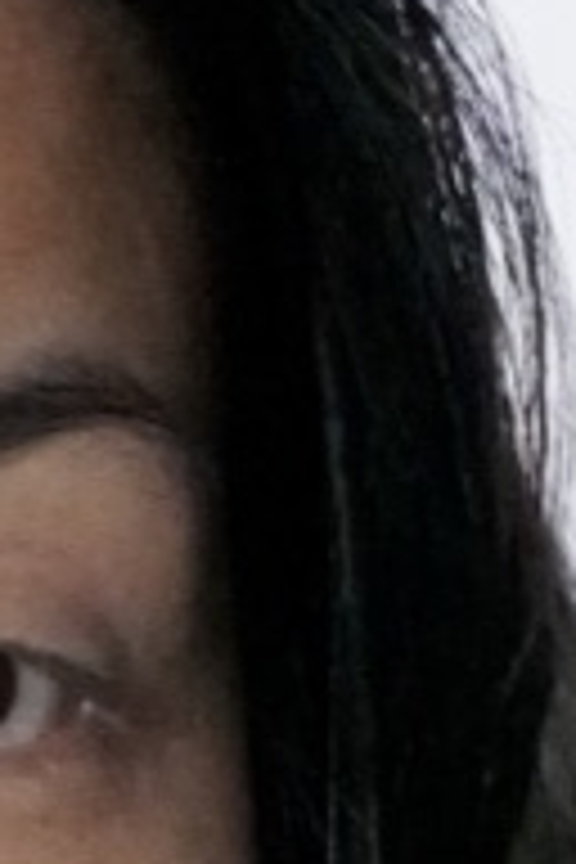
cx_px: -353
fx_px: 8399
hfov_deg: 3.9
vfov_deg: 5.8
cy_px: 1616
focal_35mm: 350
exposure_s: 1/2000
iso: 12800
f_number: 5.6
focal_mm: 32
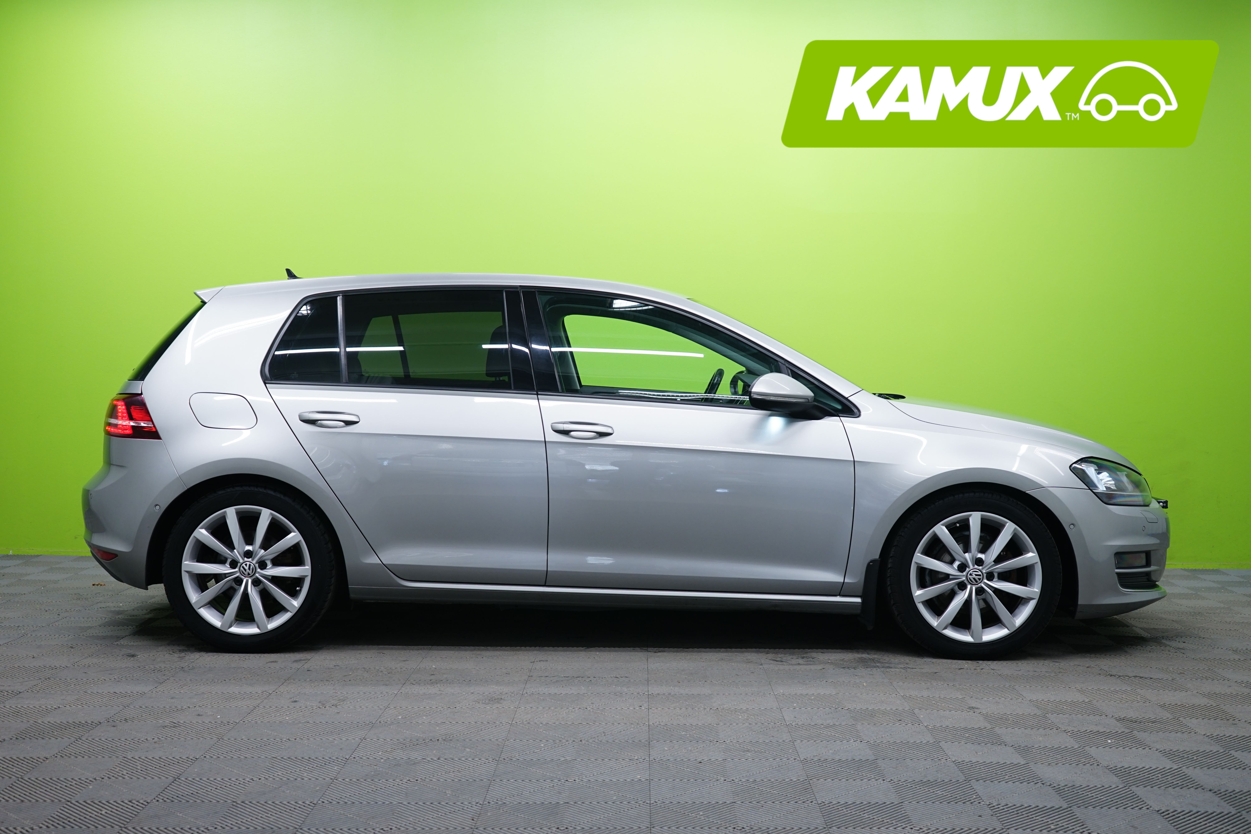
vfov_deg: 31.9
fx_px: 1459
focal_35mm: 42
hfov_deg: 46.4
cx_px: 626
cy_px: 417
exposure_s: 1/15
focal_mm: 42
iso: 400
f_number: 4.5
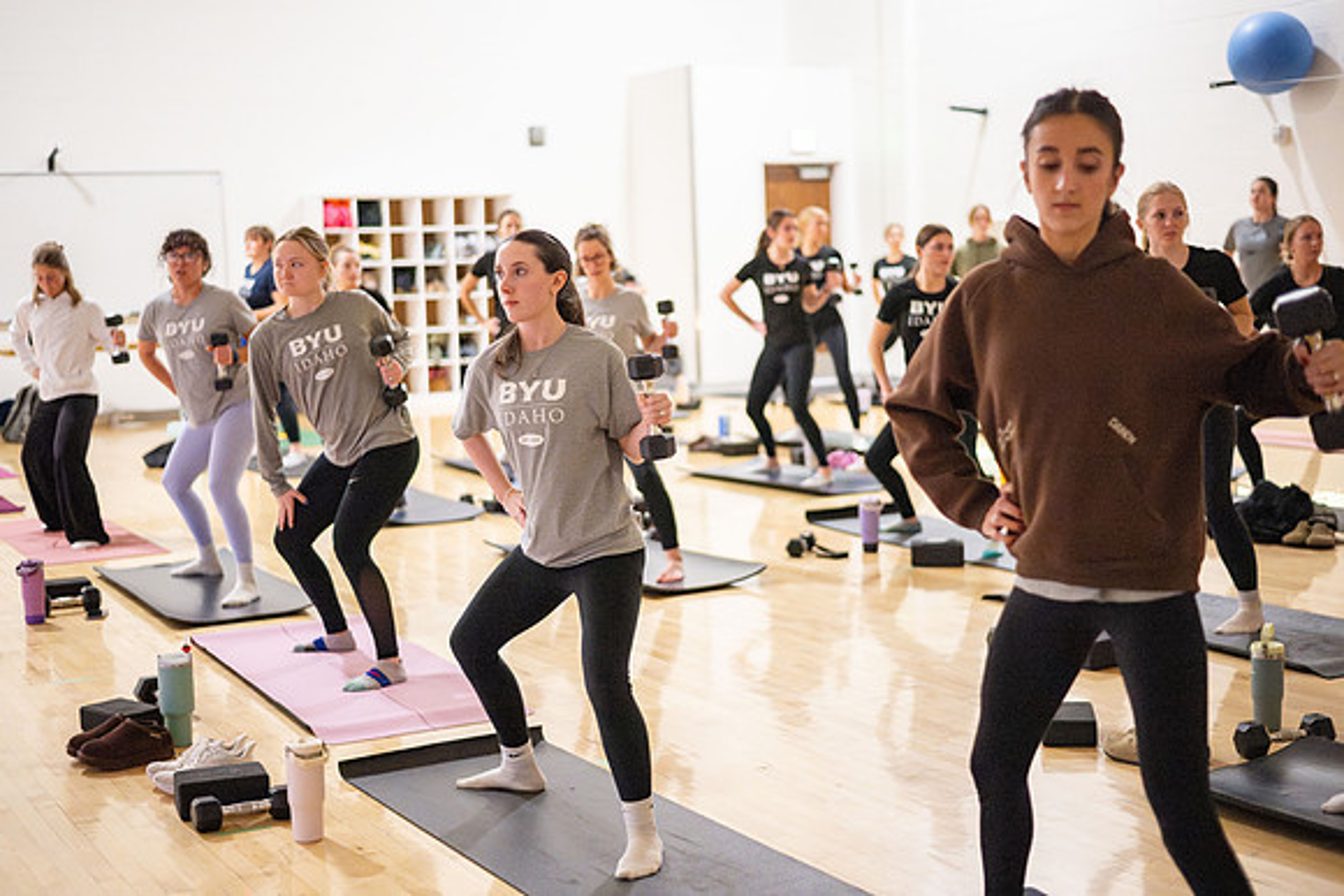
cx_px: 672
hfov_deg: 39.6
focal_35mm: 50
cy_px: 448
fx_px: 1867
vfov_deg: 27.0
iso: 8000
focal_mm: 50
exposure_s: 1/320
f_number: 1.8
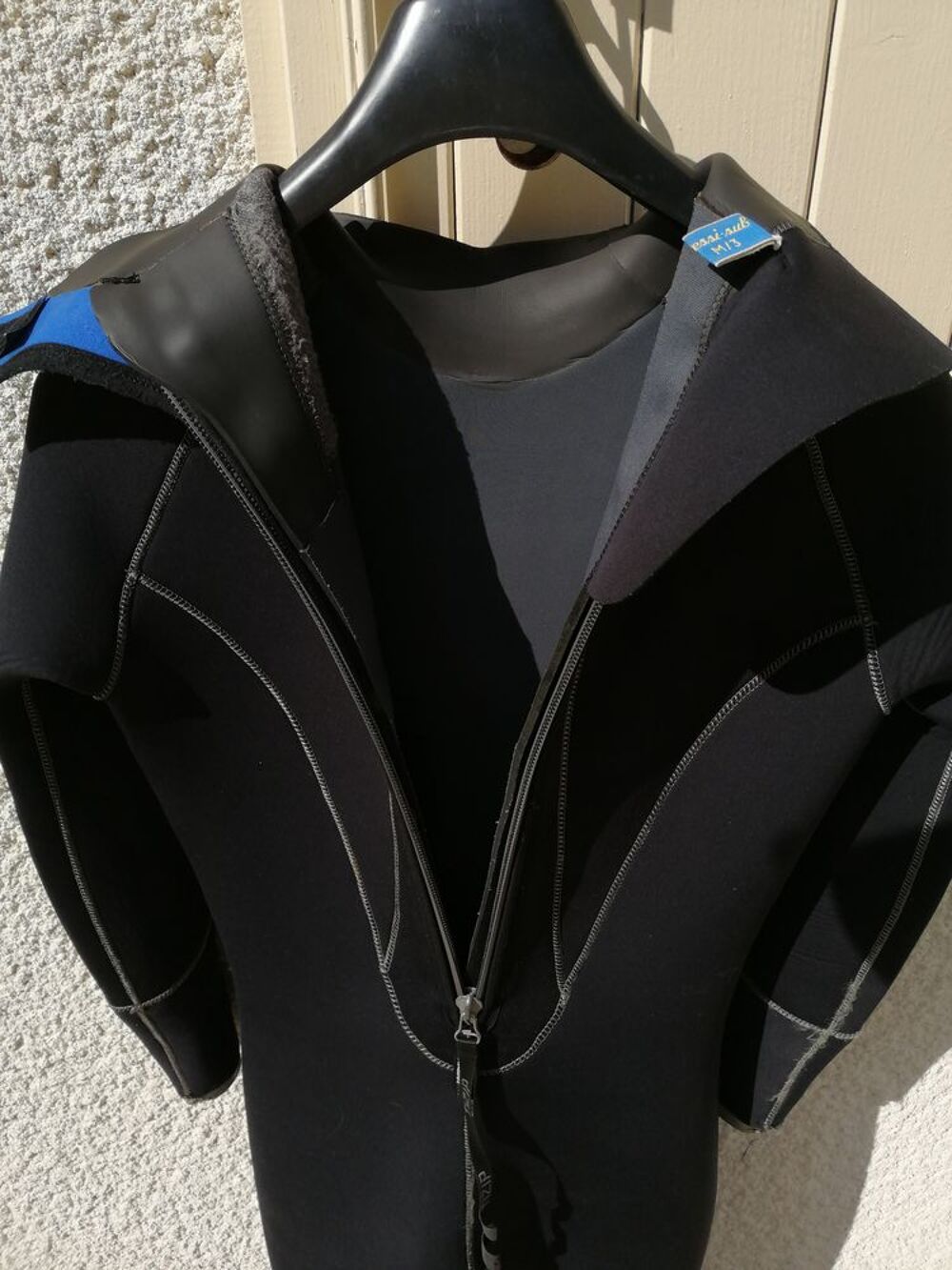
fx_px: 990
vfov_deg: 65.3
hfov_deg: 51.4
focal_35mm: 27
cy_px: 635
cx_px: 476
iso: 50
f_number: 1.8
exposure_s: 1/2033
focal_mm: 3.96
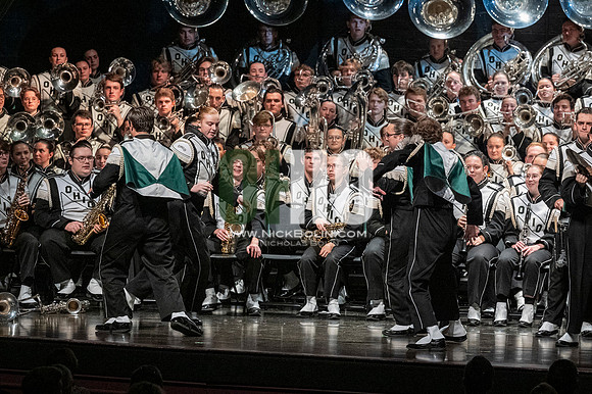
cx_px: 296
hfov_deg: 9.2
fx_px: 3698
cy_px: 197
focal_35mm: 225
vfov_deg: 6.1
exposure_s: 1/500
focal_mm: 150
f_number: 4
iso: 4000
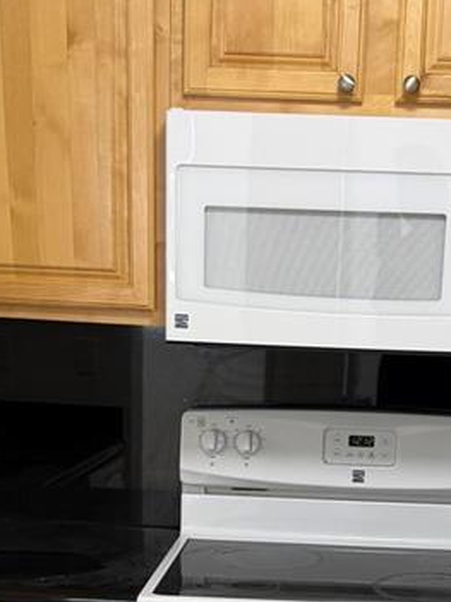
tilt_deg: -16.4
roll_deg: -1.9
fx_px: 1425
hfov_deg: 17.9
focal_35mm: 82
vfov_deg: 22.4
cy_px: 683
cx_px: 310
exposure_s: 1/60
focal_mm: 6.76
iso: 125
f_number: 1.78
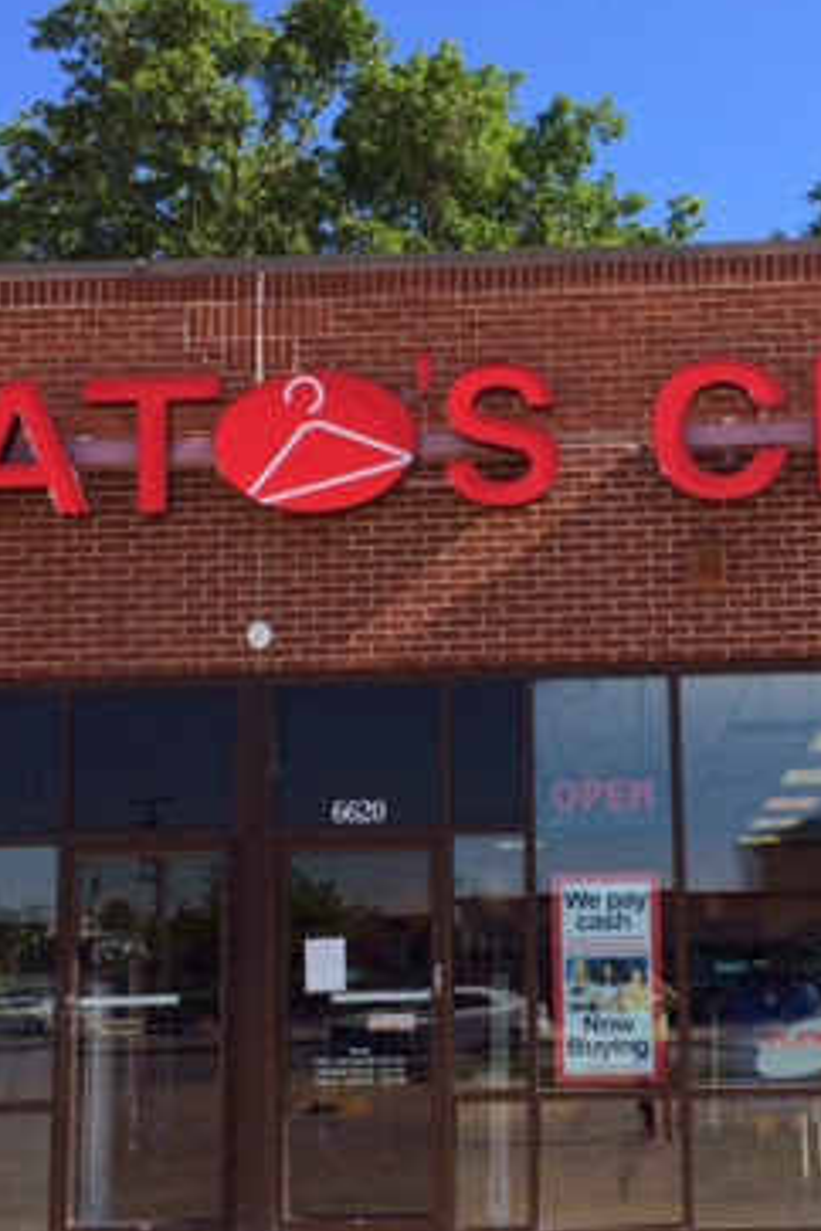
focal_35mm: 55
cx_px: 563
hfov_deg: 24.5
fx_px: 1881
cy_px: 716
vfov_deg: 36.2
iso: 32
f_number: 2.2
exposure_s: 1/1244
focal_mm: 4.12
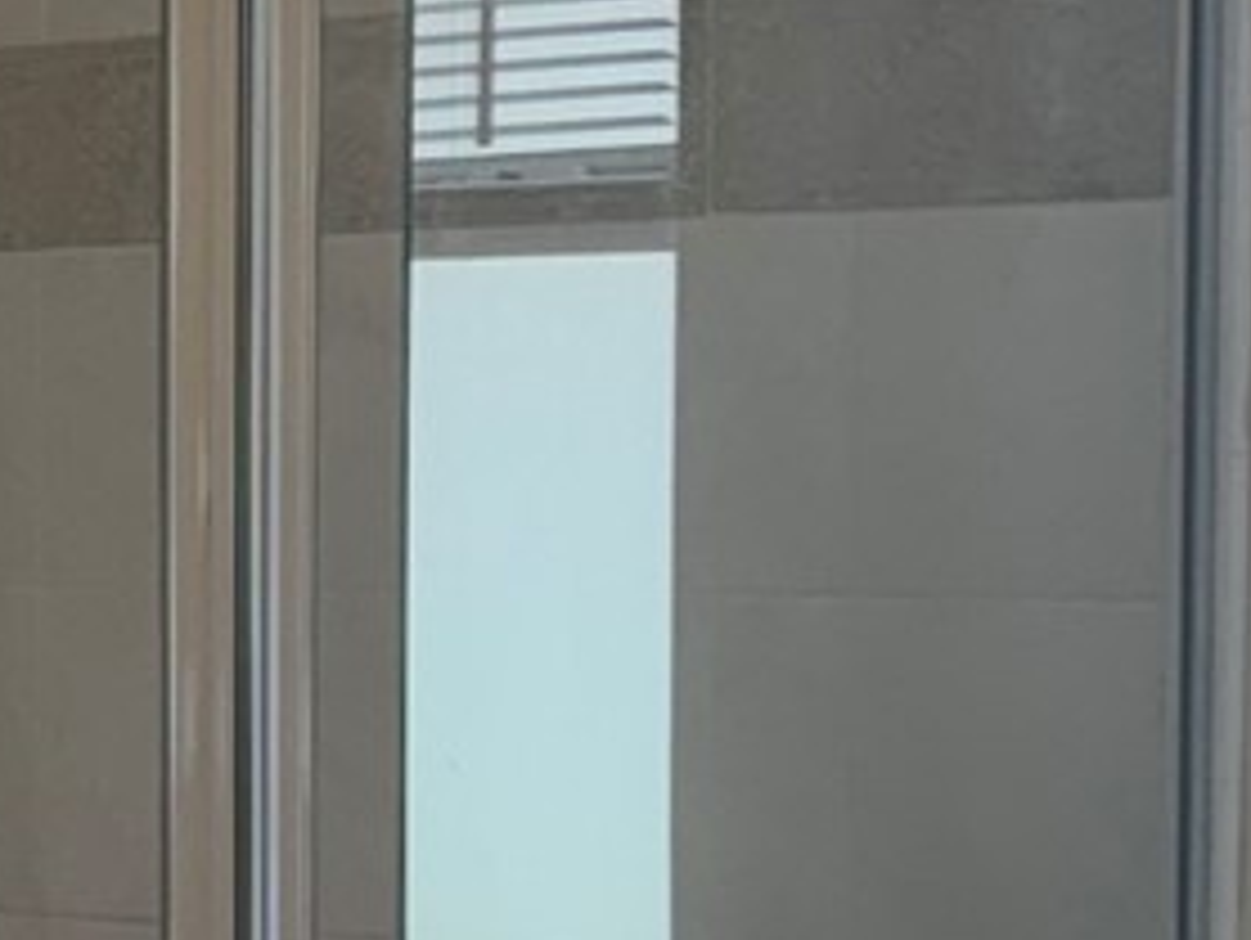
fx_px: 4992
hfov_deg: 12.8
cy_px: 850
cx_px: -1076
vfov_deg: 10.7
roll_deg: +1.7
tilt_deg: -5.7
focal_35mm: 138
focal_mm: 6.76
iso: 100
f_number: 1.78
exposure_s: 1/295
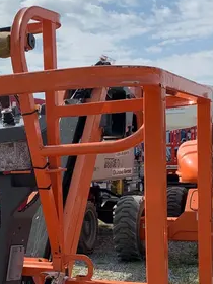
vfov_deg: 28.0
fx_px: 558
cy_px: 227
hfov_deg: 21.2
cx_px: 29
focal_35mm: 68
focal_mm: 4.25
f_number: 1.8
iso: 25
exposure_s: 1/3086
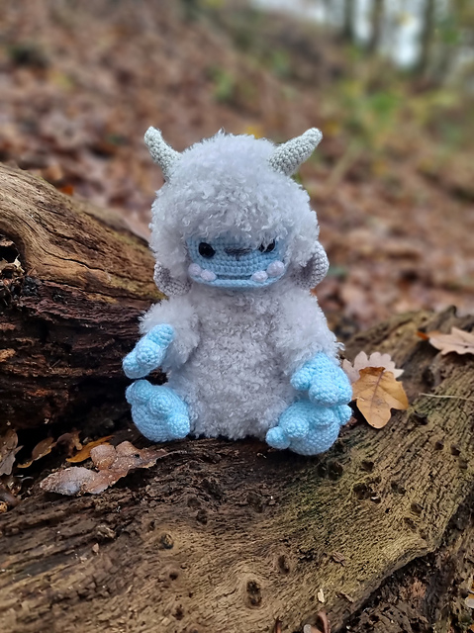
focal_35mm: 24
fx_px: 439
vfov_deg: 71.6
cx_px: 237
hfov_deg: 56.8
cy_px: 316
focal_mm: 6.7
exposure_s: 1/100
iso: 320
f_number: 1.8
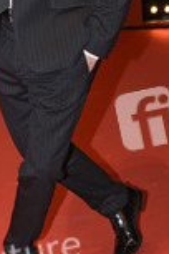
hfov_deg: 12.4
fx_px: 775
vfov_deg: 18.3
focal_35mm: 110
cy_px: 28
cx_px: 50
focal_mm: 28
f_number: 5
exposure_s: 1/250
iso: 640
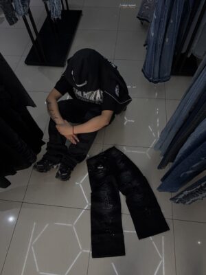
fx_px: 190
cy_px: 138
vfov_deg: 71.6
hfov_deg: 56.8
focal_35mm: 24
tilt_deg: -59.9
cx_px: 103
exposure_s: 1/473
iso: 80
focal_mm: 6.76
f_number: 1.78
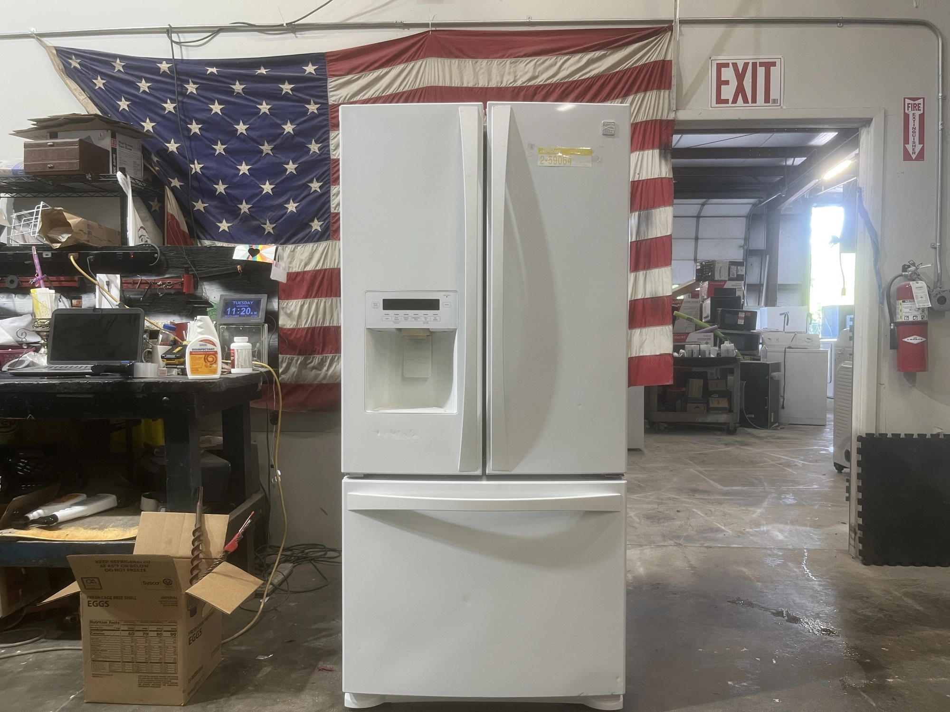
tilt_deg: -1.5
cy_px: 356
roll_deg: -0.1
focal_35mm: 26
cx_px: 475
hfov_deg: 67.3
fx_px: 714
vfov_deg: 53.1
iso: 80
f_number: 1.6
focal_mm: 5.1
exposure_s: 1/60
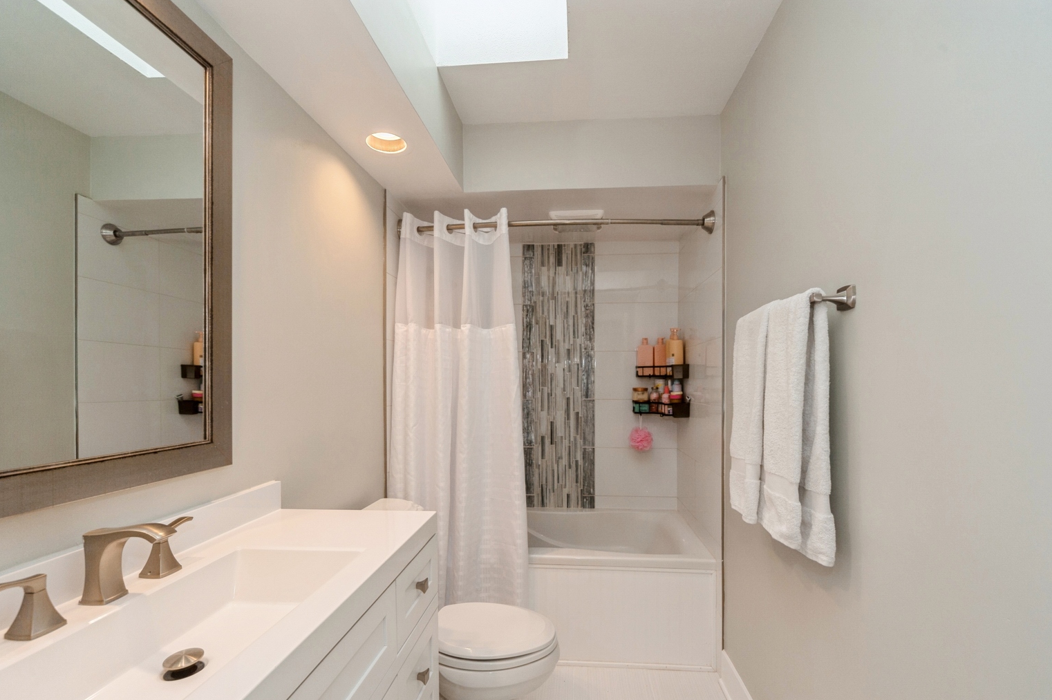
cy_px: 372
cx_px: 536
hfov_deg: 96.8
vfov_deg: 73.6
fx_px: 467
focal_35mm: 16
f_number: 8
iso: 200
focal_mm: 15
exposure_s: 1/50
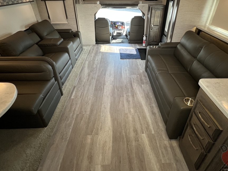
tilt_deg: -30.0
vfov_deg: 69.2
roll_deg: -1.8
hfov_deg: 87.7
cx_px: 120
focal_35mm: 18
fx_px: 119
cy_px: 55
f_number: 1.8
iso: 250
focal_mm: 1.57
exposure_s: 1/99
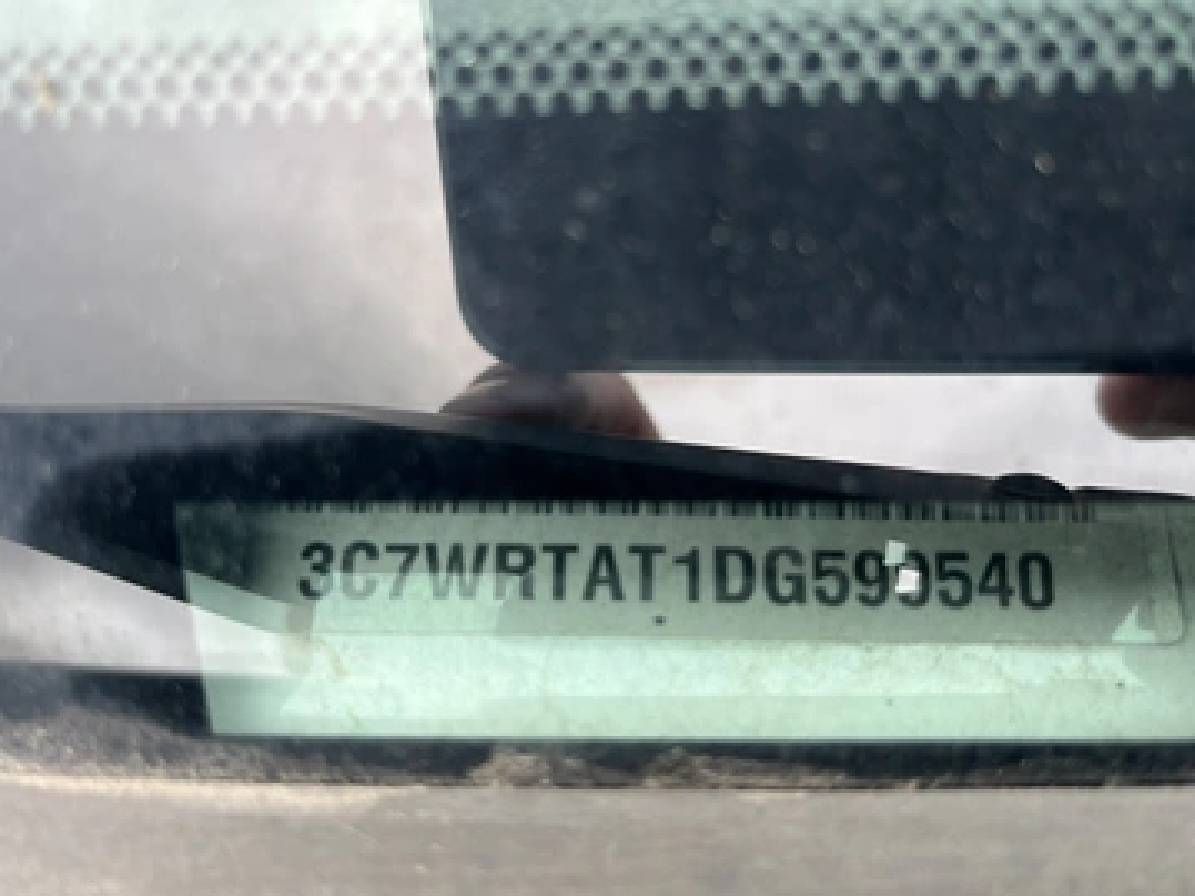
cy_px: 446
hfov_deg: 61.7
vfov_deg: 48.2
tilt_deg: -72.3
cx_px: 593
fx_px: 1001
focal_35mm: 29
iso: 50
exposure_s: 1/363
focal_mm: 5.1
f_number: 1.6
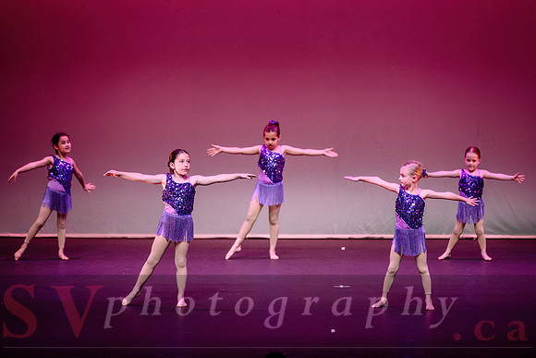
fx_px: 2120
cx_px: 268
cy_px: 179
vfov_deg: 9.6
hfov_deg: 14.4
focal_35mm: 142
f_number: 2.8
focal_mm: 140
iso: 1600
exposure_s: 1/500
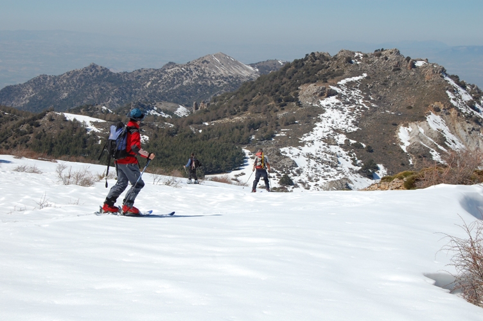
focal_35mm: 63
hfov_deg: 31.9
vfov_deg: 21.5
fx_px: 844
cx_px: 242
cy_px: 160
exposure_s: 1/500
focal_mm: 42
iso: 200
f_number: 11
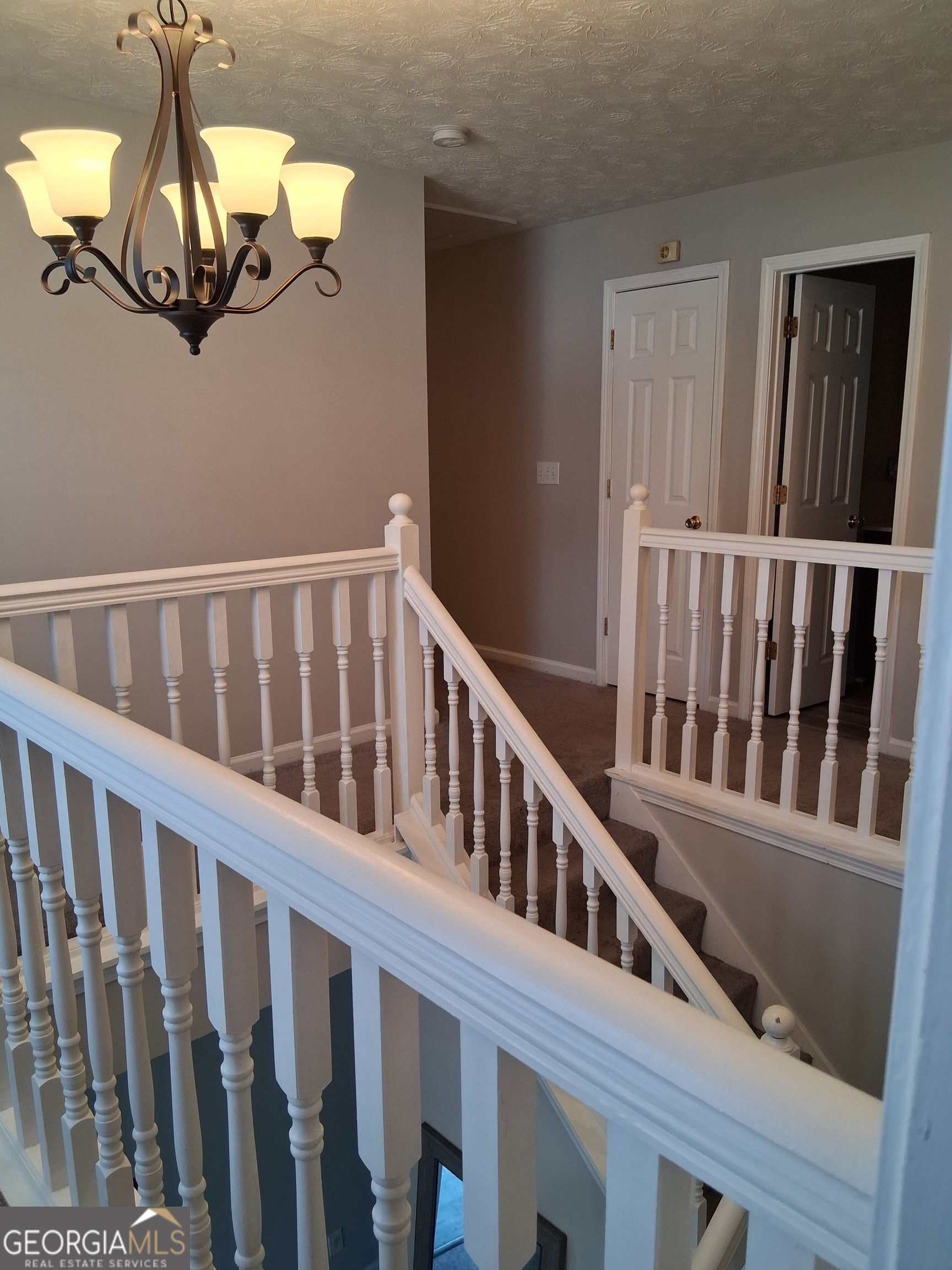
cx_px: 476
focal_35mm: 26
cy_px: 635
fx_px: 953
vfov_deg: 67.3
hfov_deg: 53.1
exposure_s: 1/100
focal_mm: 3.98
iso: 200
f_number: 1.8
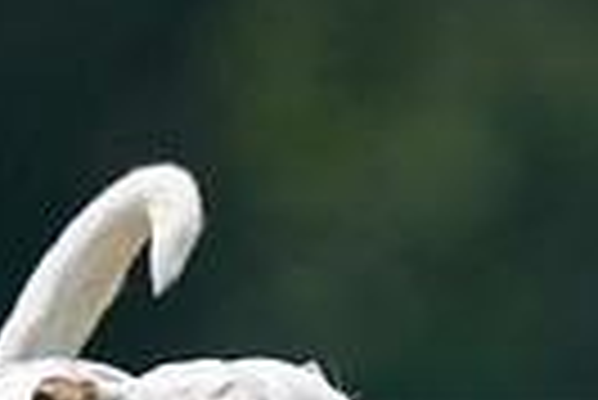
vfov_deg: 0.5
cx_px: 49
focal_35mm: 2608
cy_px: 640
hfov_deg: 0.8
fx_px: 43369
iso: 1250
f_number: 6.3
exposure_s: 1/4000
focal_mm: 600
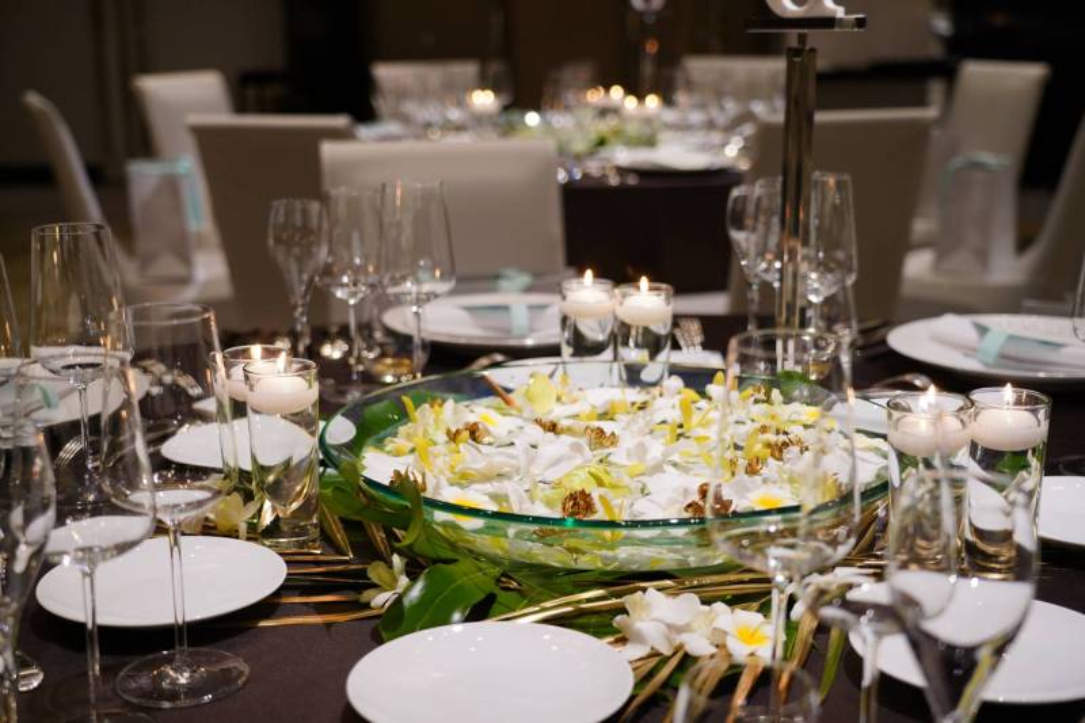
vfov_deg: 27.5
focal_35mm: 49
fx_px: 1476
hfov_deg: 40.4
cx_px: 542
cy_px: 362
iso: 1600
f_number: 4
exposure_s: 1/200
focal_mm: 49
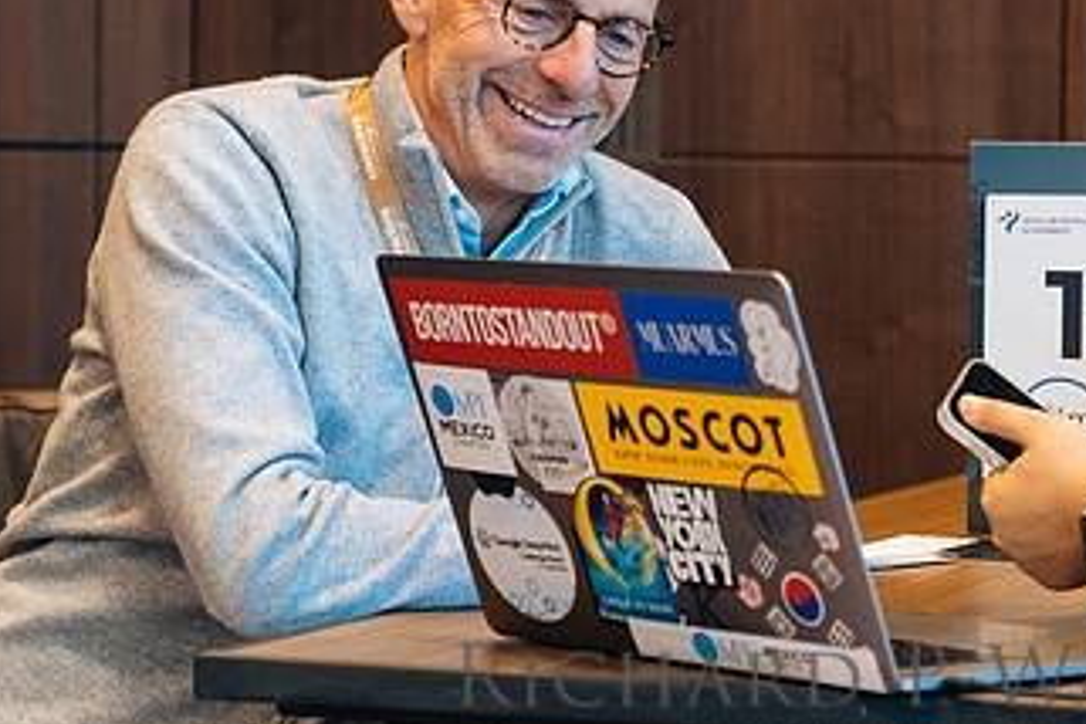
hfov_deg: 14.7
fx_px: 4193
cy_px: 293
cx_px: 900
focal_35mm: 139
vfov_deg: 9.9
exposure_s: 1/250
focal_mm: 51.6
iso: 1600
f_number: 3.2
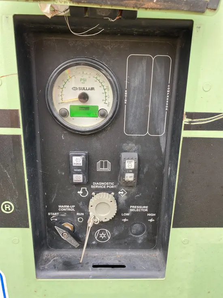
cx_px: 112
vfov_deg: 67.3
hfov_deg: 53.1
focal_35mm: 26
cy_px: 149
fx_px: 223
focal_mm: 4.25
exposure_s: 1/122
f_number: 1.8
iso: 50
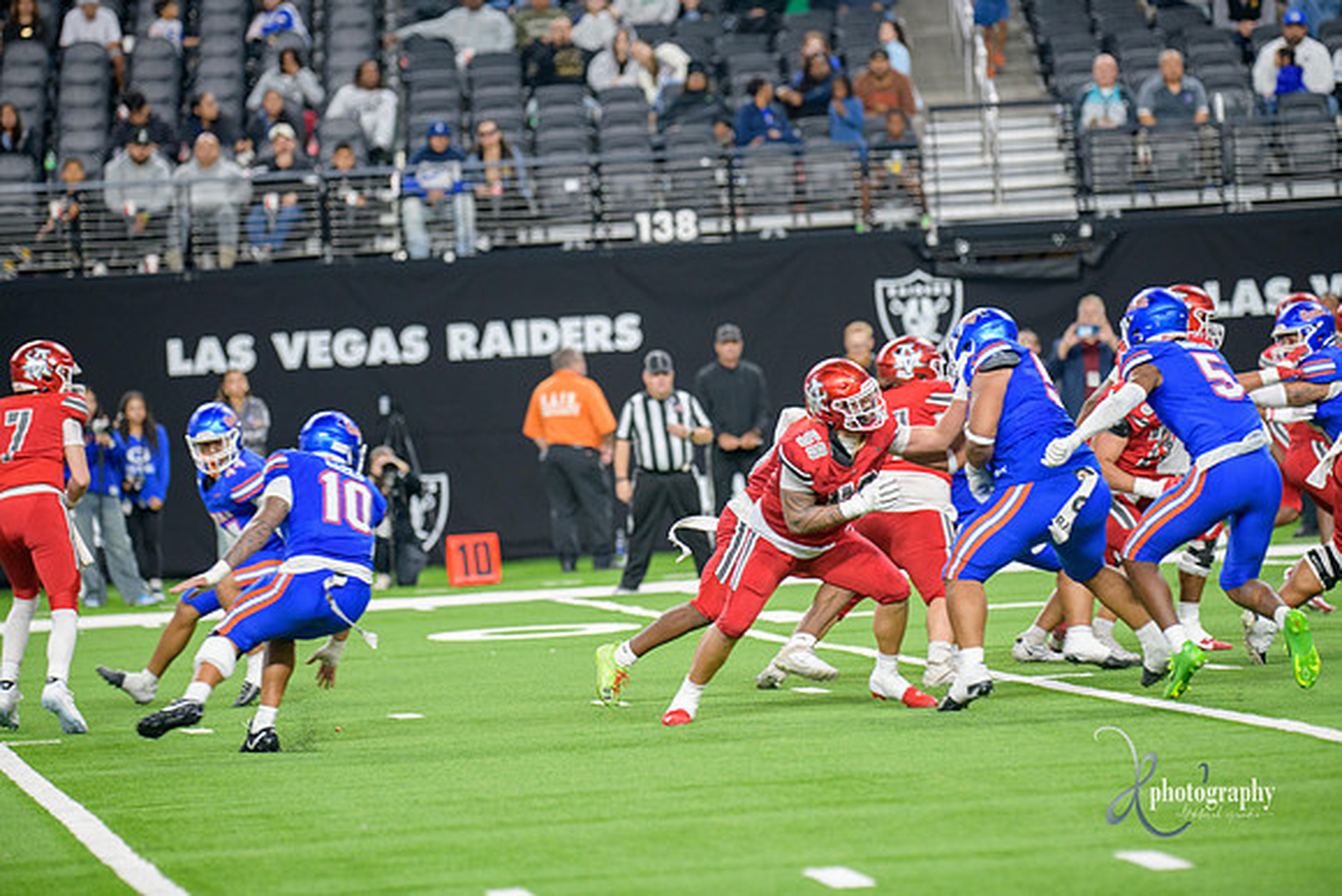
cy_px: 448
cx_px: 671
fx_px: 7830
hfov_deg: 9.8
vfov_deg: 6.5
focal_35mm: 210
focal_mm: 210
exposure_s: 1/400
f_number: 2.8
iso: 1000
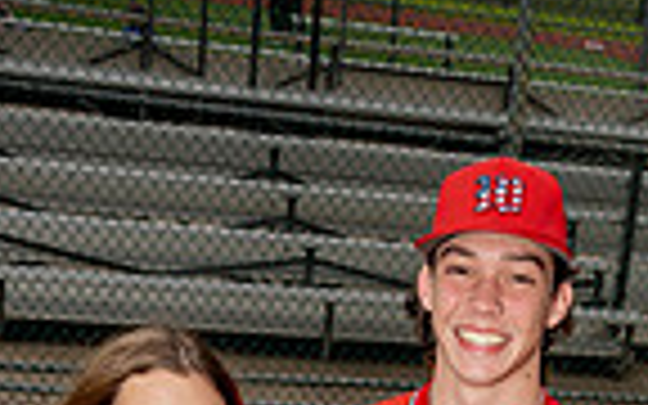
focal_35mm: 108
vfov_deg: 10.6
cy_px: 936
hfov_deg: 19.2
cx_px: 450
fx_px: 1907
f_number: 8
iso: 100
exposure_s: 1/250
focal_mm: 34
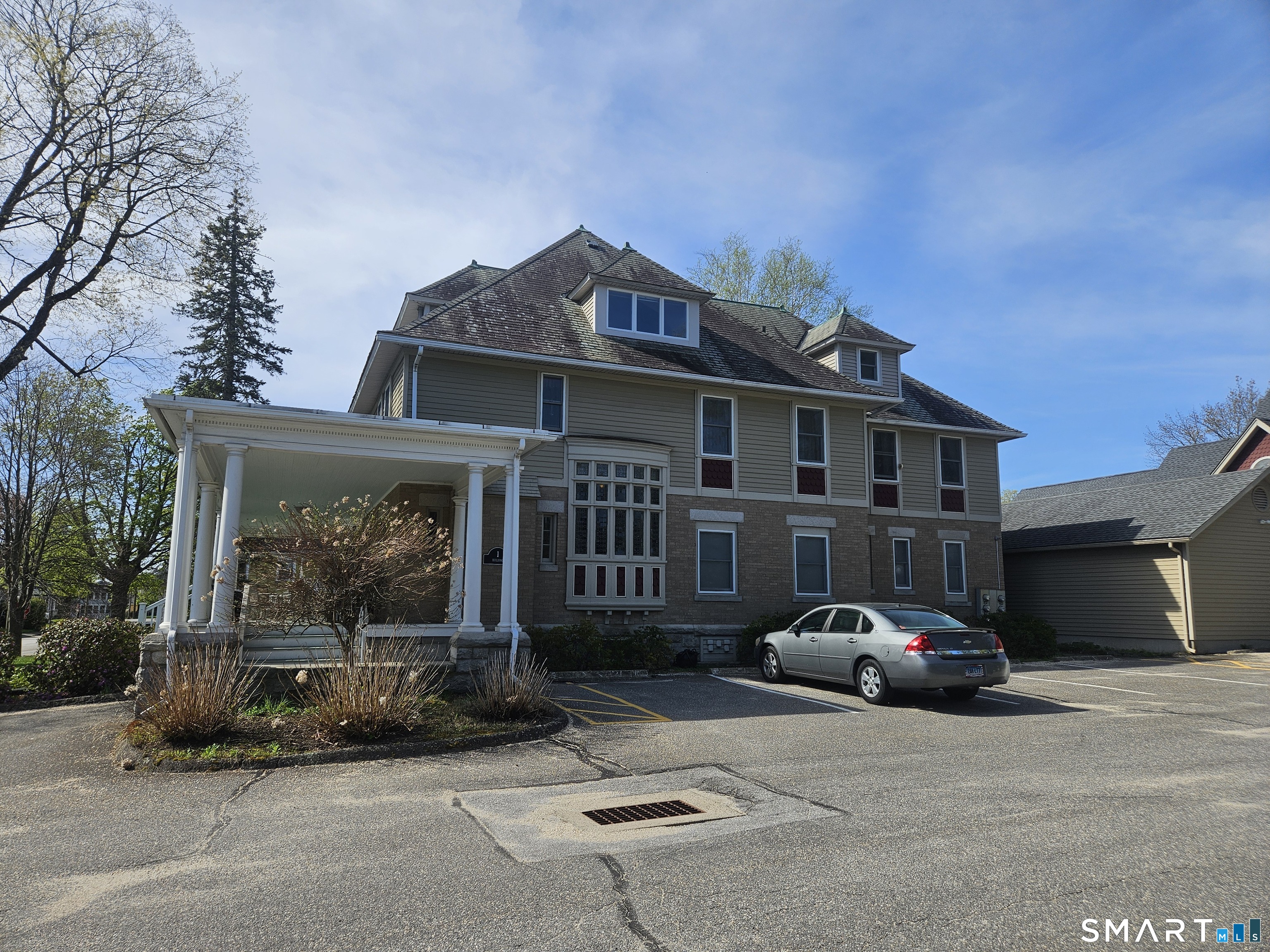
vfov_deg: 58.9
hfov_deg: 73.9
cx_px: 635
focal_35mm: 23
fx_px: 844
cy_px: 476
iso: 25
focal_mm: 5.4
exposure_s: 1/1789
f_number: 1.8
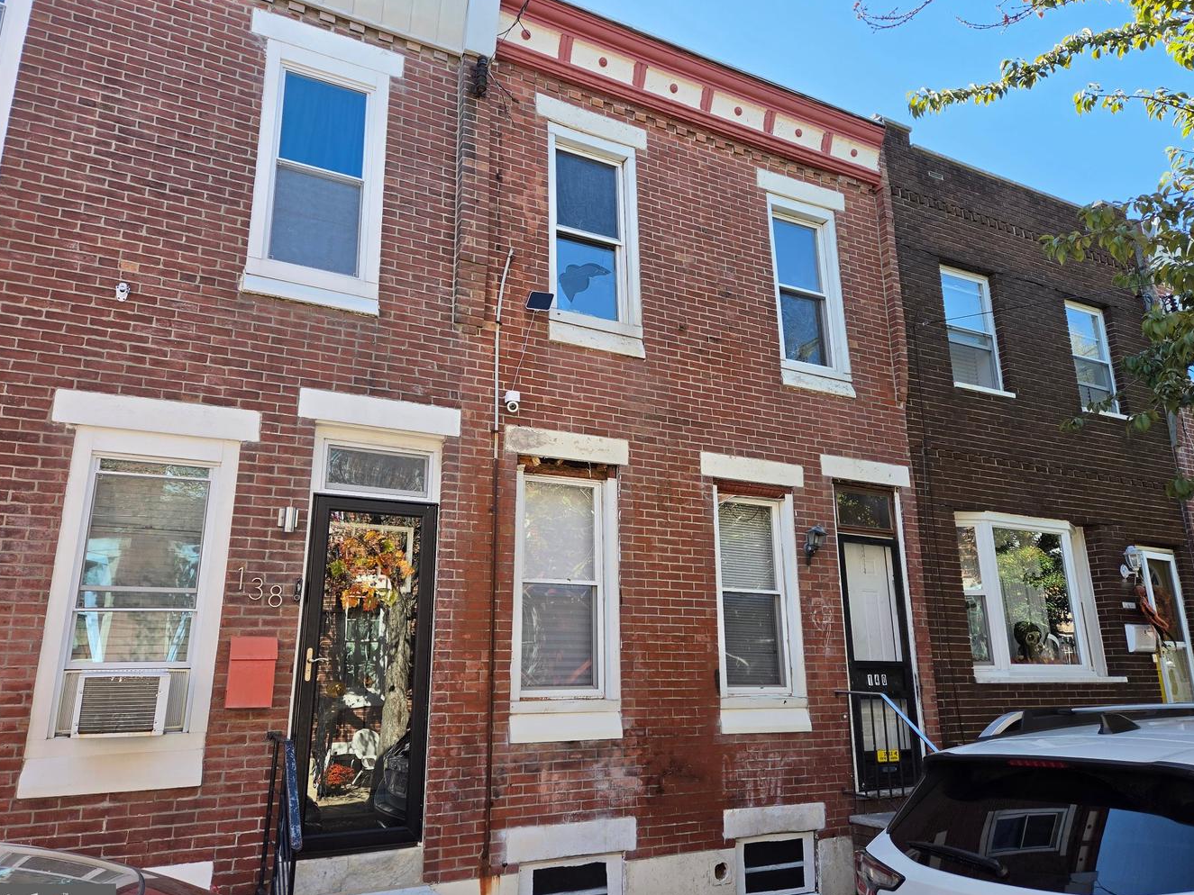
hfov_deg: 69.4
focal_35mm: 25
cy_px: 449
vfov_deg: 54.9
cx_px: 606
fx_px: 862
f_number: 1.8
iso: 80
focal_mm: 5.4
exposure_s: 1/1449
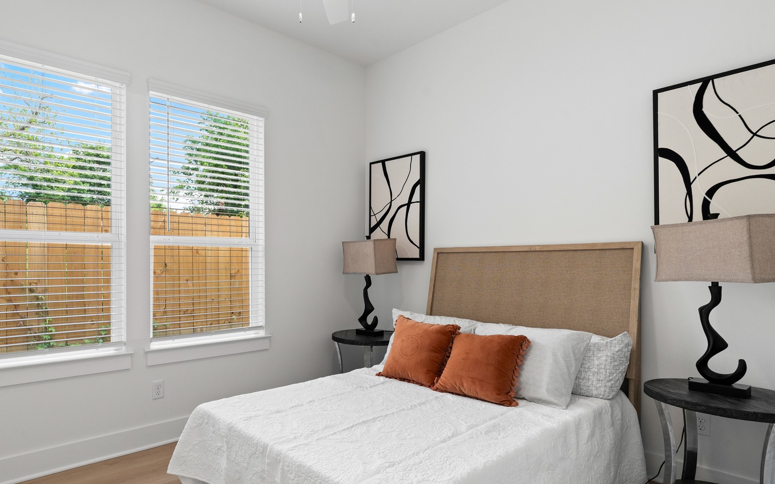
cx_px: 332
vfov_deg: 57.1
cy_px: 266
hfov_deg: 81.8
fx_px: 444
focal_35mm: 21
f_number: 9
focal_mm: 16
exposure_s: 1/4
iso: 200
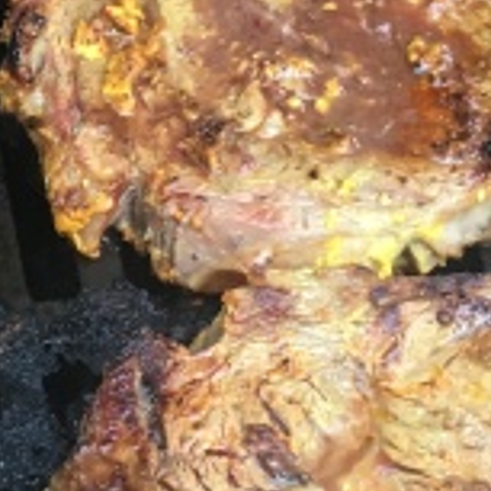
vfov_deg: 13.0
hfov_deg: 12.4
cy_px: 164
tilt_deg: -47.4
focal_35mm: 134
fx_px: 2150
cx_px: -260
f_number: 2.2
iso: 40
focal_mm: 4.15
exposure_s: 1/30
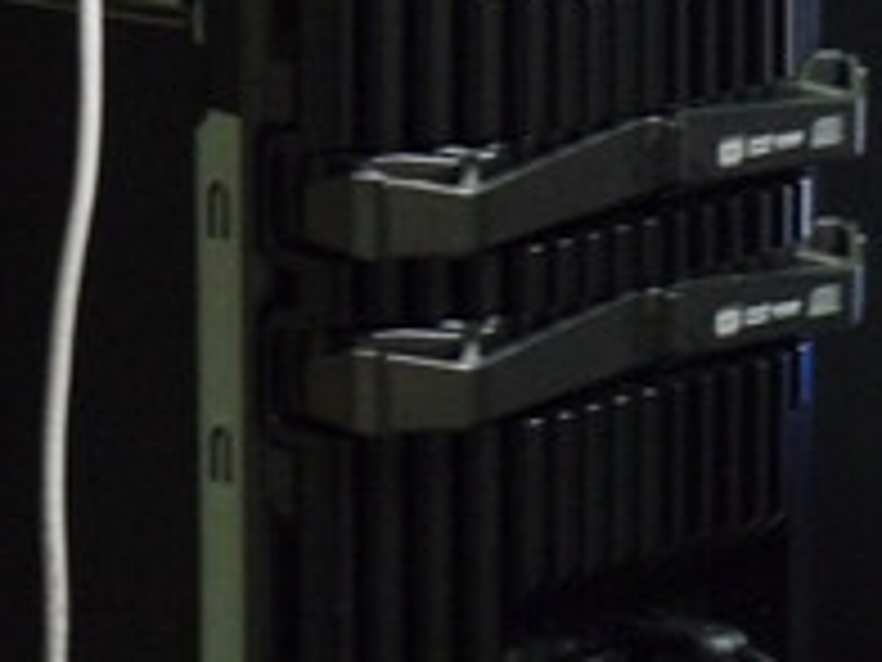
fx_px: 8153
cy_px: 590
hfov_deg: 6.2
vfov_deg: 4.6
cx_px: -9
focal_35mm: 320
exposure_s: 1/5
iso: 400
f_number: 3.6
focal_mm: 17.4
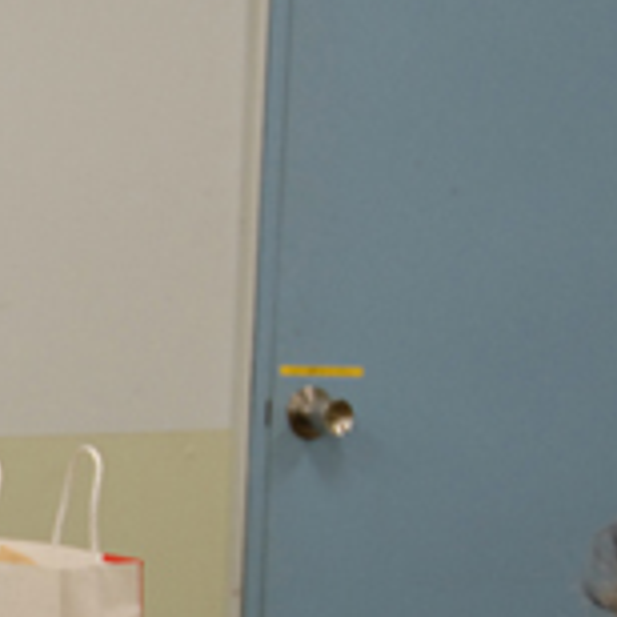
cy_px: 635
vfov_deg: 7.4
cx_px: -469
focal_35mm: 234
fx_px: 4719
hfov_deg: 7.3
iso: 400
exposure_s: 1/45
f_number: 4.5
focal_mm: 44
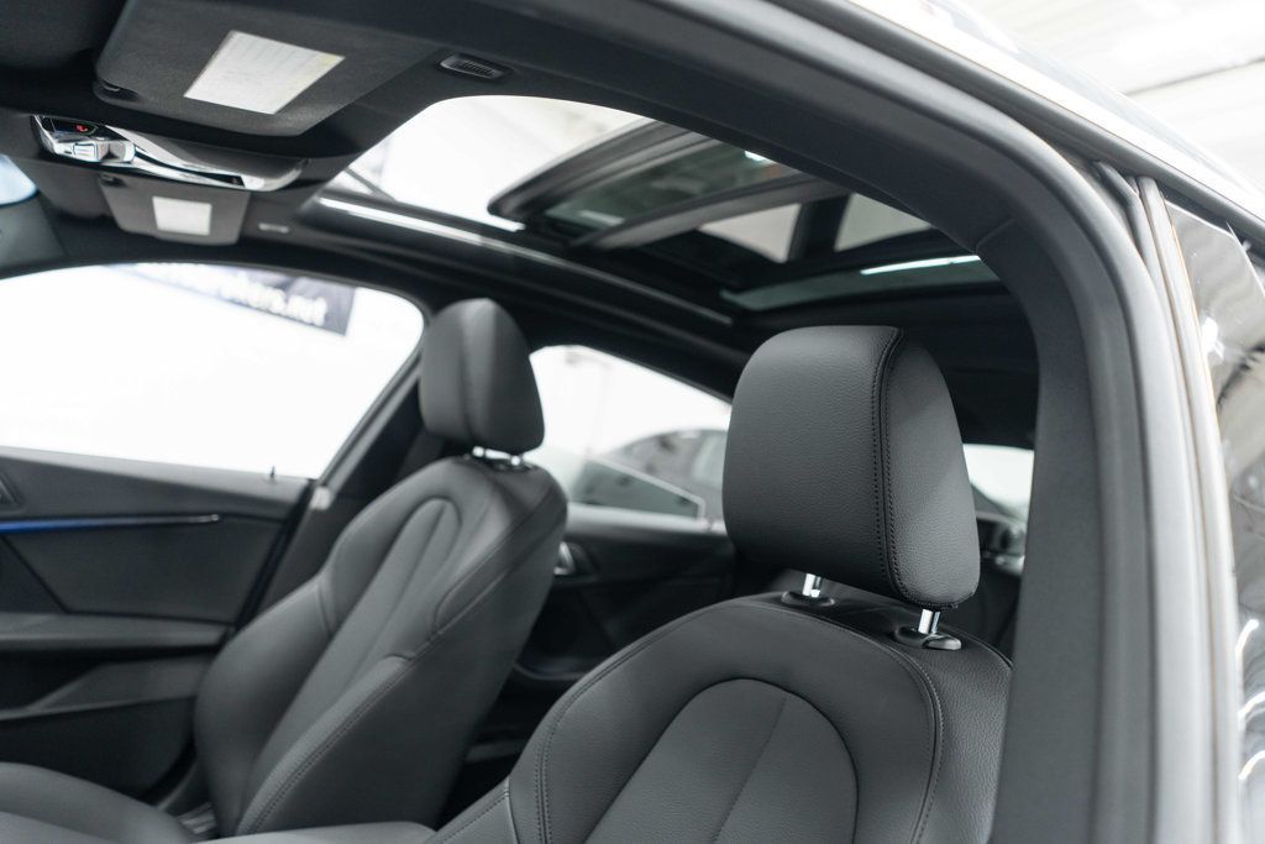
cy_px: 422
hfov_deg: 65.5
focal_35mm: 28
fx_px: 984
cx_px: 632
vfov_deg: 46.4
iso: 1250
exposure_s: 1/50
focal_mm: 28
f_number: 3.2
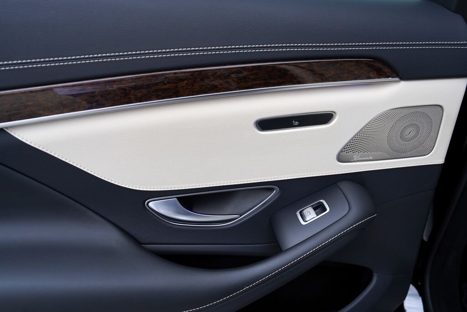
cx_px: 234
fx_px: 311
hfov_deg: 73.7
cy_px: 156
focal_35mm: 24
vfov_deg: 53.1
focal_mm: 24
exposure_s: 1/100
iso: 100
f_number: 5
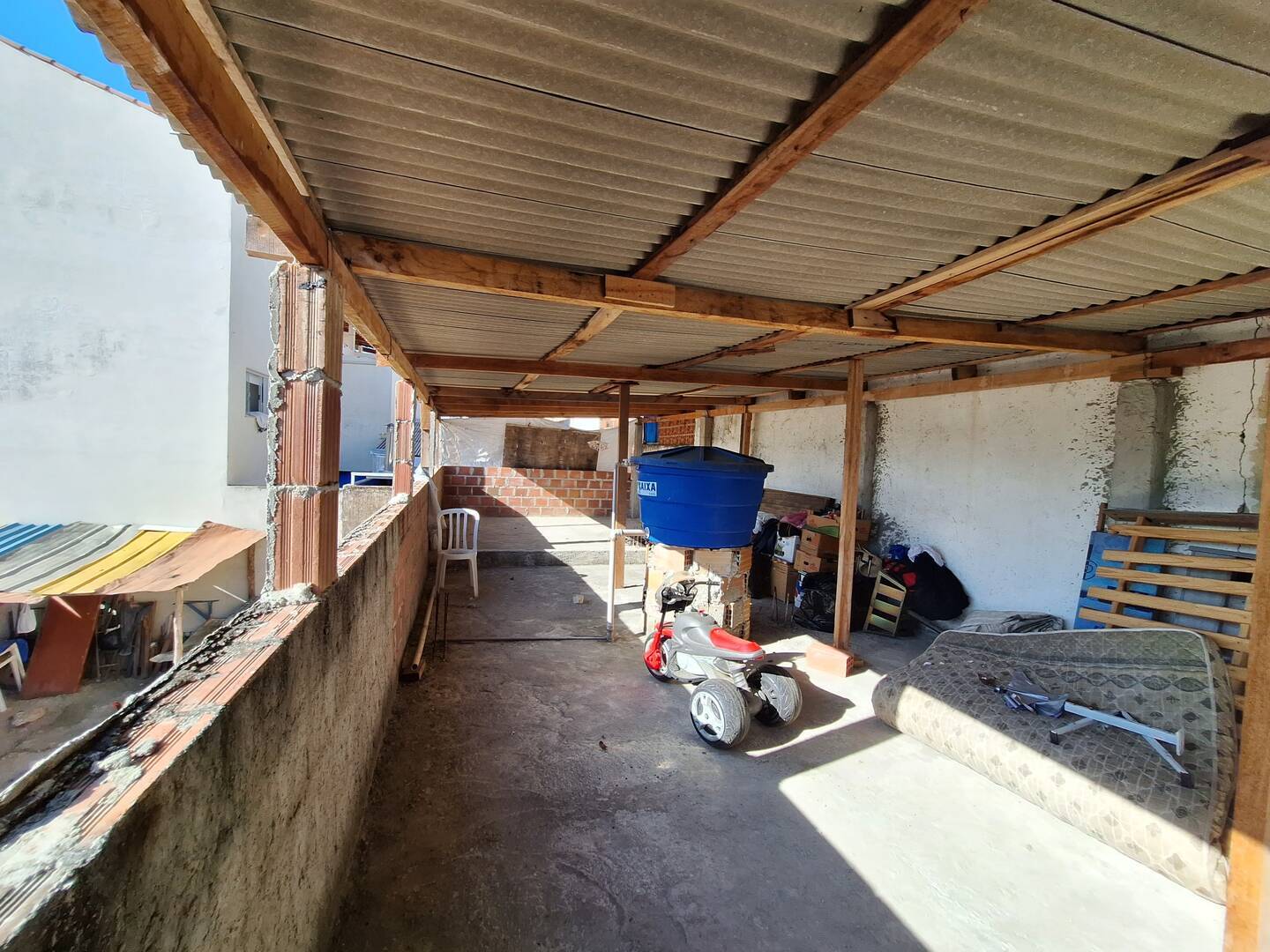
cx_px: 635
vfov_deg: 89.9
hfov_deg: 106.2
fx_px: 477
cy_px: 476
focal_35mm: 13
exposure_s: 1/818
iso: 40
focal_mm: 1.74
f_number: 2.2
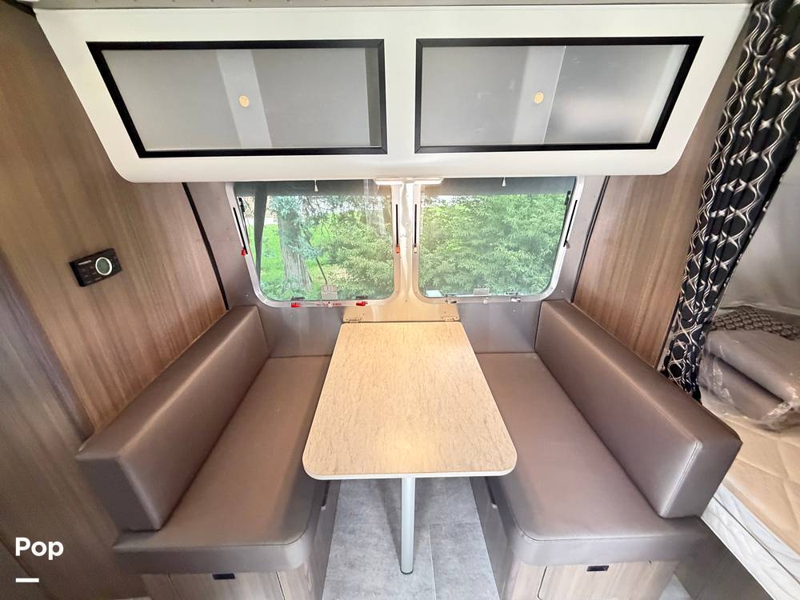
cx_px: 400
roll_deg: -0.4
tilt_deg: -21.8
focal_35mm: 14
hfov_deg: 102.1
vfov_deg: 85.7
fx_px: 324
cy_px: 300
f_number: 2.2
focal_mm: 2.22
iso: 640
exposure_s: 1/55
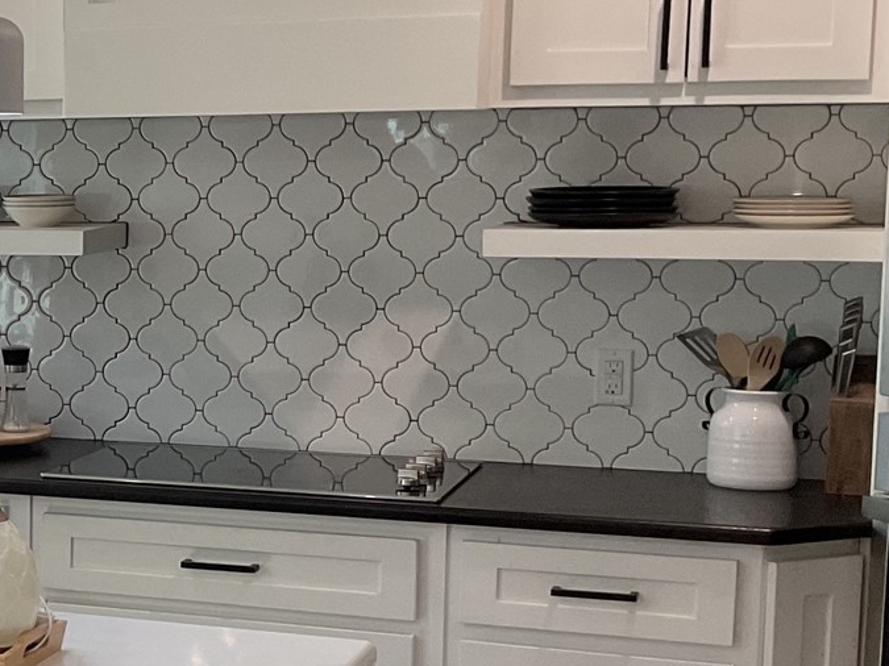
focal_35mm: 88
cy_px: 437
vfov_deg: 16.7
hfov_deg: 20.4
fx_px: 2260
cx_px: -266
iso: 50
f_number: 1.8
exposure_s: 1/120
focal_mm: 3
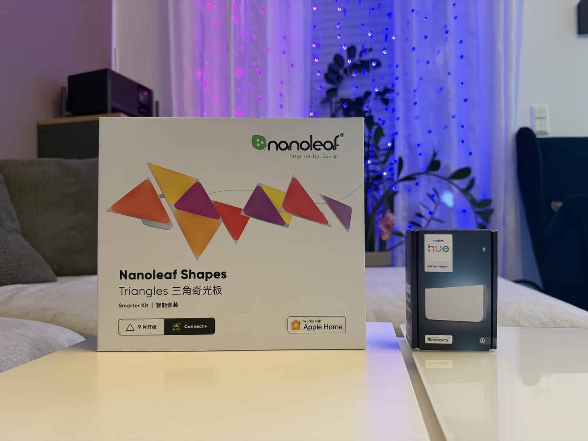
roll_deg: +0.7
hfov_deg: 71.6
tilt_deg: +1.4
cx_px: 294
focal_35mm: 24
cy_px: 220
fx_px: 408
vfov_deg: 56.8
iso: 250
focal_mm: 6.76
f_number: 1.78
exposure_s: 1/60
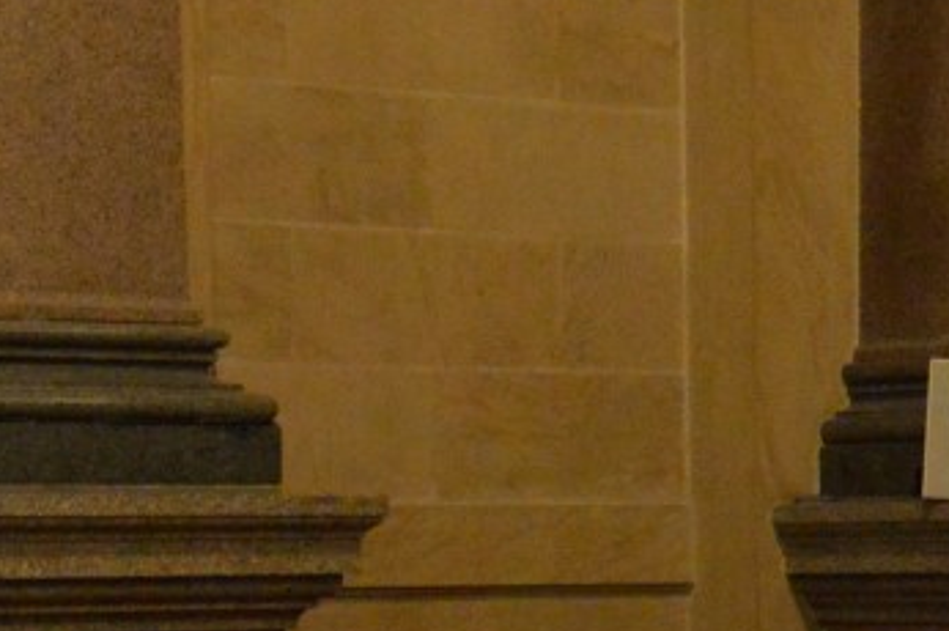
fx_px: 4451
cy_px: 1010
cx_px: 982
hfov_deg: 12.0
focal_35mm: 169
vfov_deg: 7.9
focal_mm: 24
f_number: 4
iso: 3200
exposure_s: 1/13
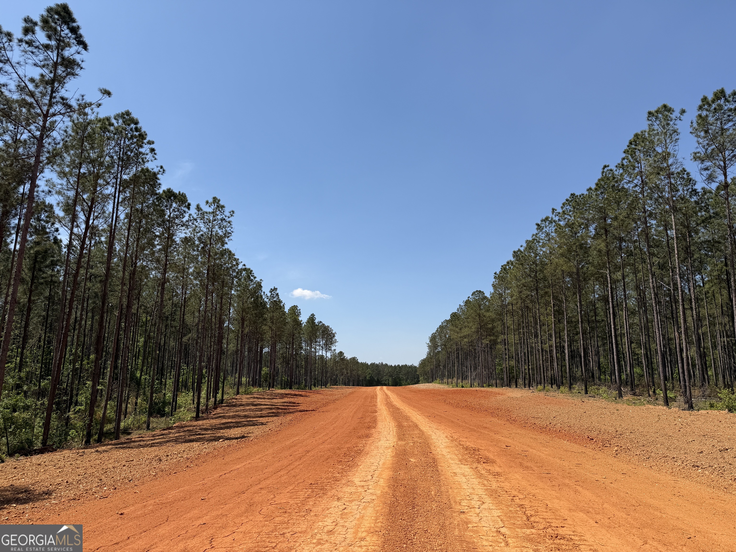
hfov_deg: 71.6
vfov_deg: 56.8
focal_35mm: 24
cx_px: 368
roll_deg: +0.5
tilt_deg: +12.4
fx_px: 510
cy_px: 276
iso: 80
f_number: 1.78
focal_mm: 6.76
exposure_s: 1/4975
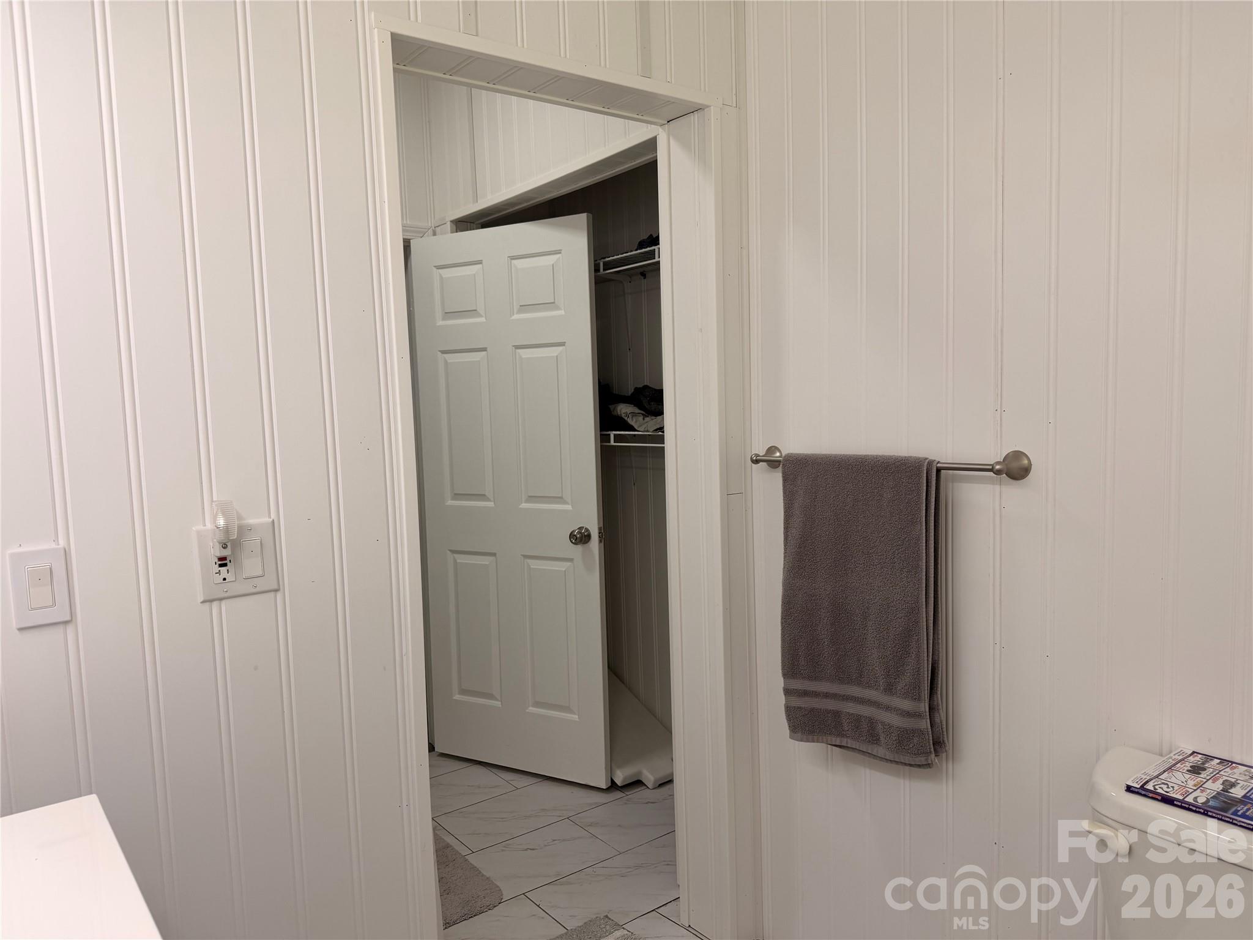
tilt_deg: -4.6
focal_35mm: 24
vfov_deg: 56.8
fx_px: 869
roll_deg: +1.8
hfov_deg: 71.6
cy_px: 470
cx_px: 626
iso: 64
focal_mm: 6.76
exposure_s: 1/122
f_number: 1.78
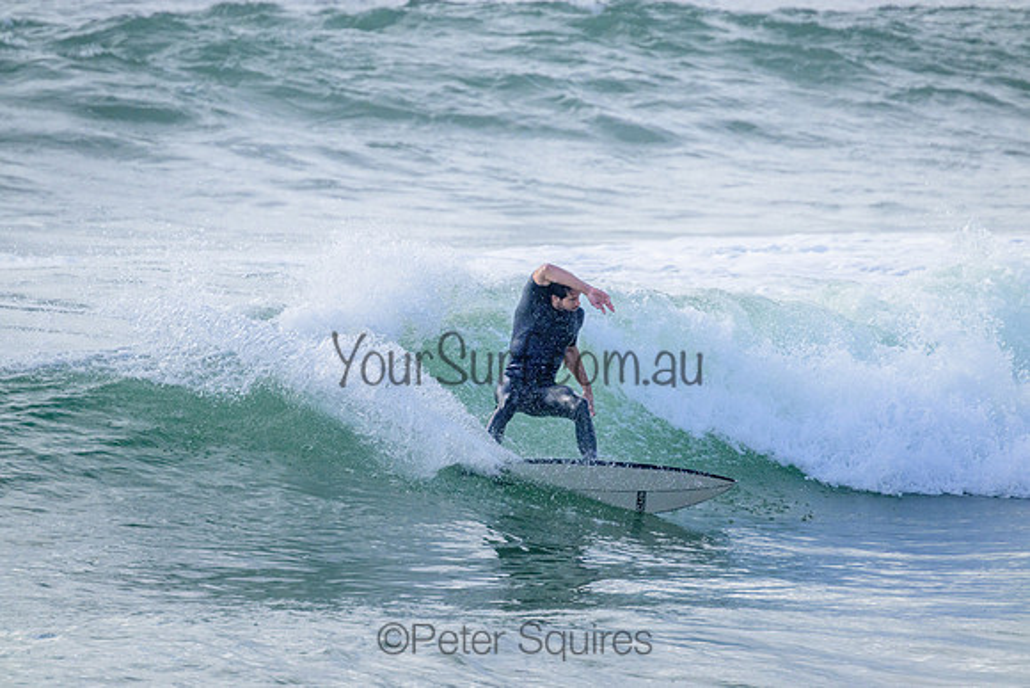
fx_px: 22893
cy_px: 344
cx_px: 515
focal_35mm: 800
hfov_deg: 2.6
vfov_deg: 1.7
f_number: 11
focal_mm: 800
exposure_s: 1/2000
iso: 1400
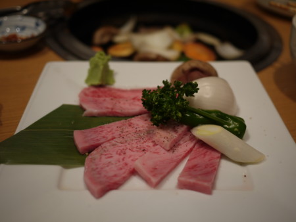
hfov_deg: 46.8
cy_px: 111
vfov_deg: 36.0
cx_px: 148
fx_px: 342
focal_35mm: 40
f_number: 1.7
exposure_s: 1/60
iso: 100
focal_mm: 20
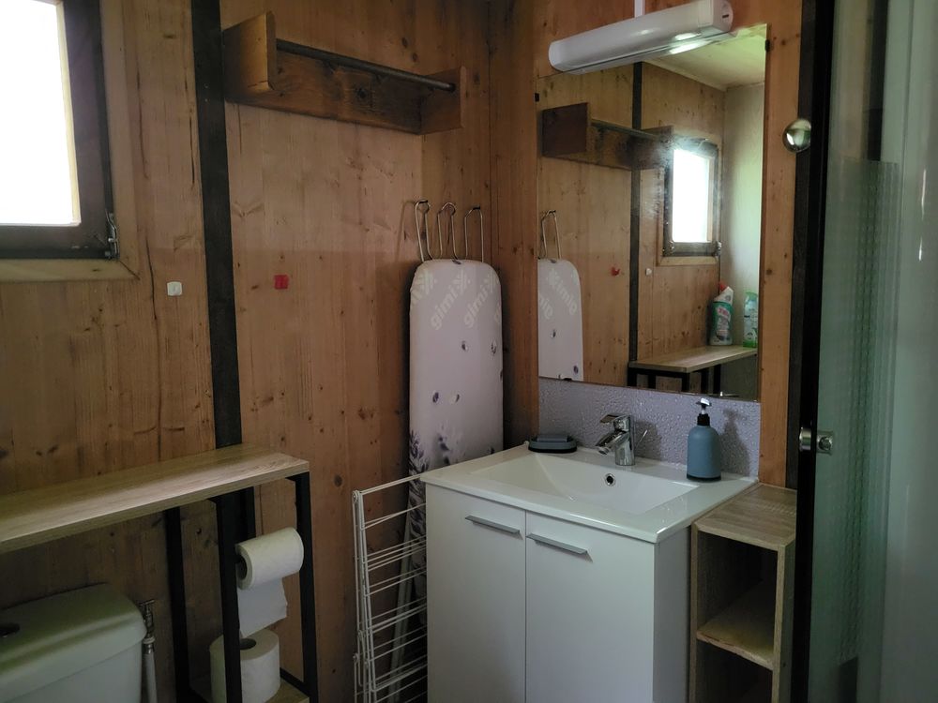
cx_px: 469
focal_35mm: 26
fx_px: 705
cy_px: 352
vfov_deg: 53.1
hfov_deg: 67.3
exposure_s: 1/14
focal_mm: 5.4
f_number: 1.8
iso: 1250
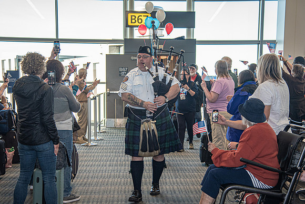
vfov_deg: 22.6
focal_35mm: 60
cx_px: 150
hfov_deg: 33.4
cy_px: 114
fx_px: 508
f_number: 4
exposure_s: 1/160
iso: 640
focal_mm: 52
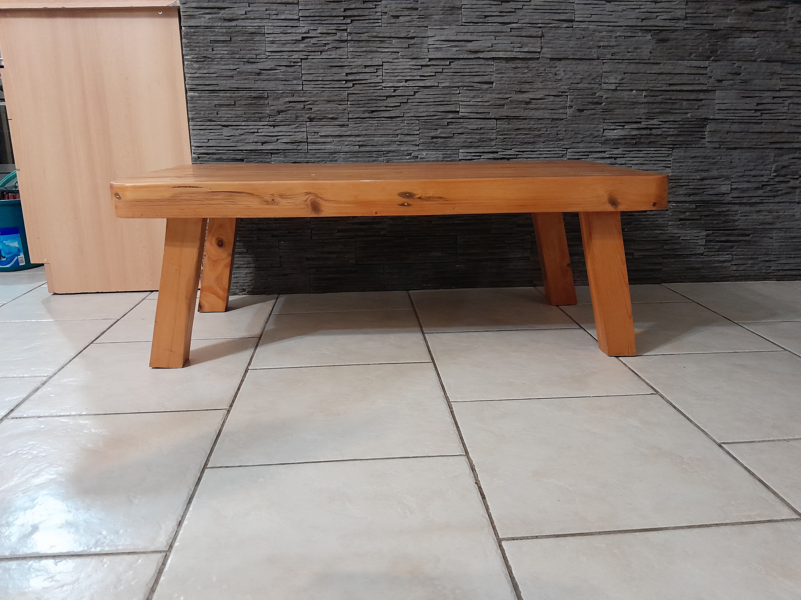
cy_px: 300
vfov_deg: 53.1
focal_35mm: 26
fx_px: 602
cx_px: 400
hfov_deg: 67.3
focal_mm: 3.98
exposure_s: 1/25
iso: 640
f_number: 1.8
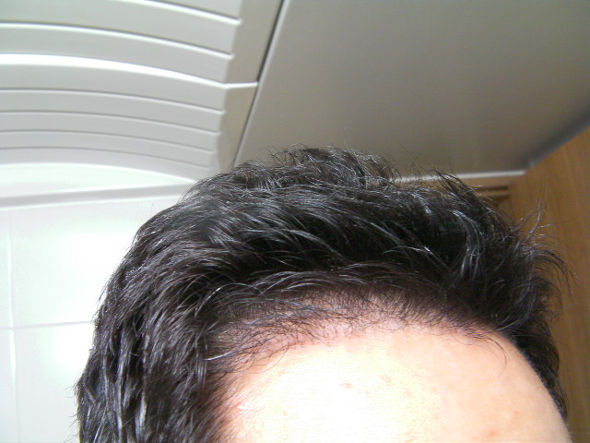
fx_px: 648
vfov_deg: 37.7
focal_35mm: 38
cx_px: 295
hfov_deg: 49.0
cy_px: 222
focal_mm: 6.8
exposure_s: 1/11.3
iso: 200
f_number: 3.5
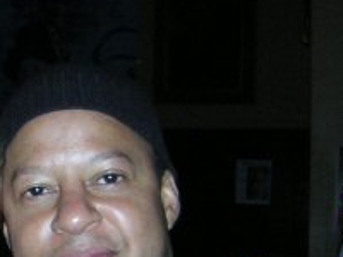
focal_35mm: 92
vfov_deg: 16.0
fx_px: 912
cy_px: 194
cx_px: -3
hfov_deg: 20.6
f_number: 5.2
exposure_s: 1/60.1
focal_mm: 4.7
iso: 106
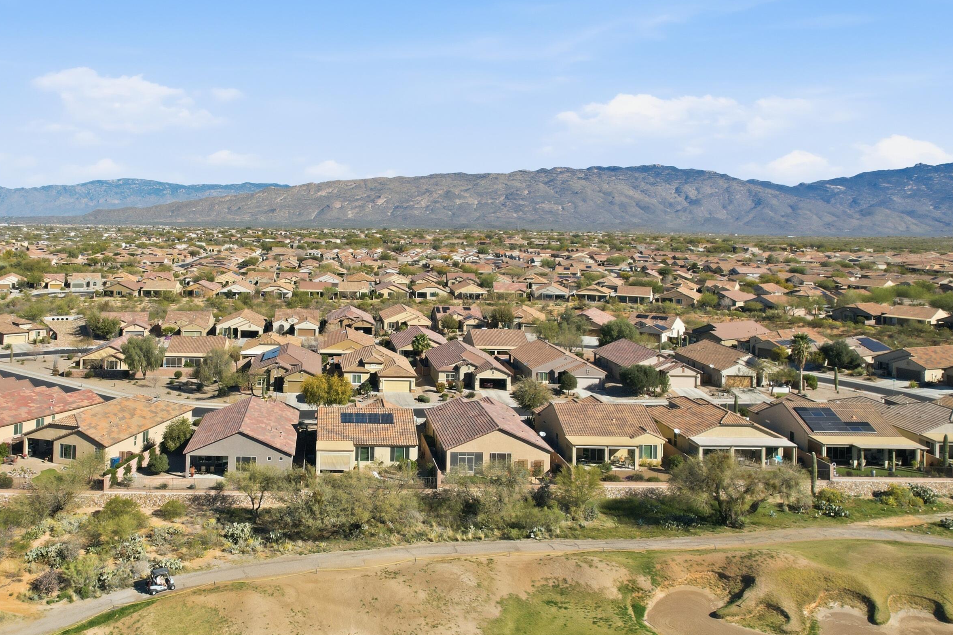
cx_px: 361
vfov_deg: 46.0
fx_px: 741
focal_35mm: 28
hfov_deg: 64.6
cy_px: 395
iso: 100
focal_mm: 8.4
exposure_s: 1/2000
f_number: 2.8
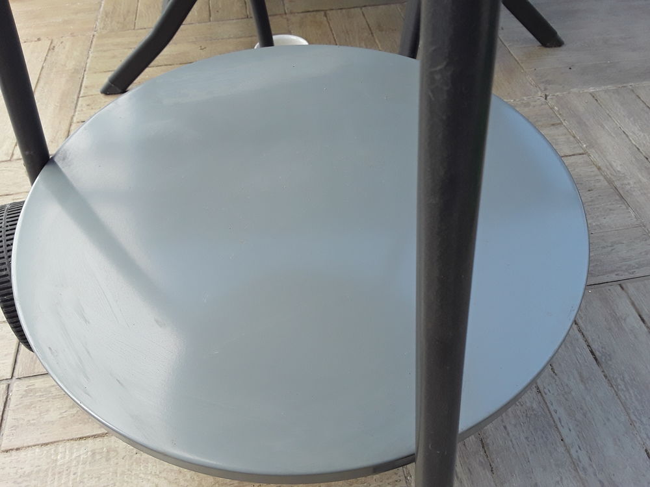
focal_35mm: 27
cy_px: 244
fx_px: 507
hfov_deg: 65.3
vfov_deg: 51.4
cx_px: 325
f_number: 1.9
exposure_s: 1/246
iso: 40
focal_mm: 2.91
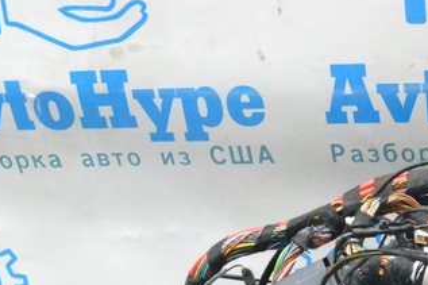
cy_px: 429
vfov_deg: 13.3
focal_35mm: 97
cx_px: 628
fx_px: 1153
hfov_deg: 18.7
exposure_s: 1/160
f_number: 9
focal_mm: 20
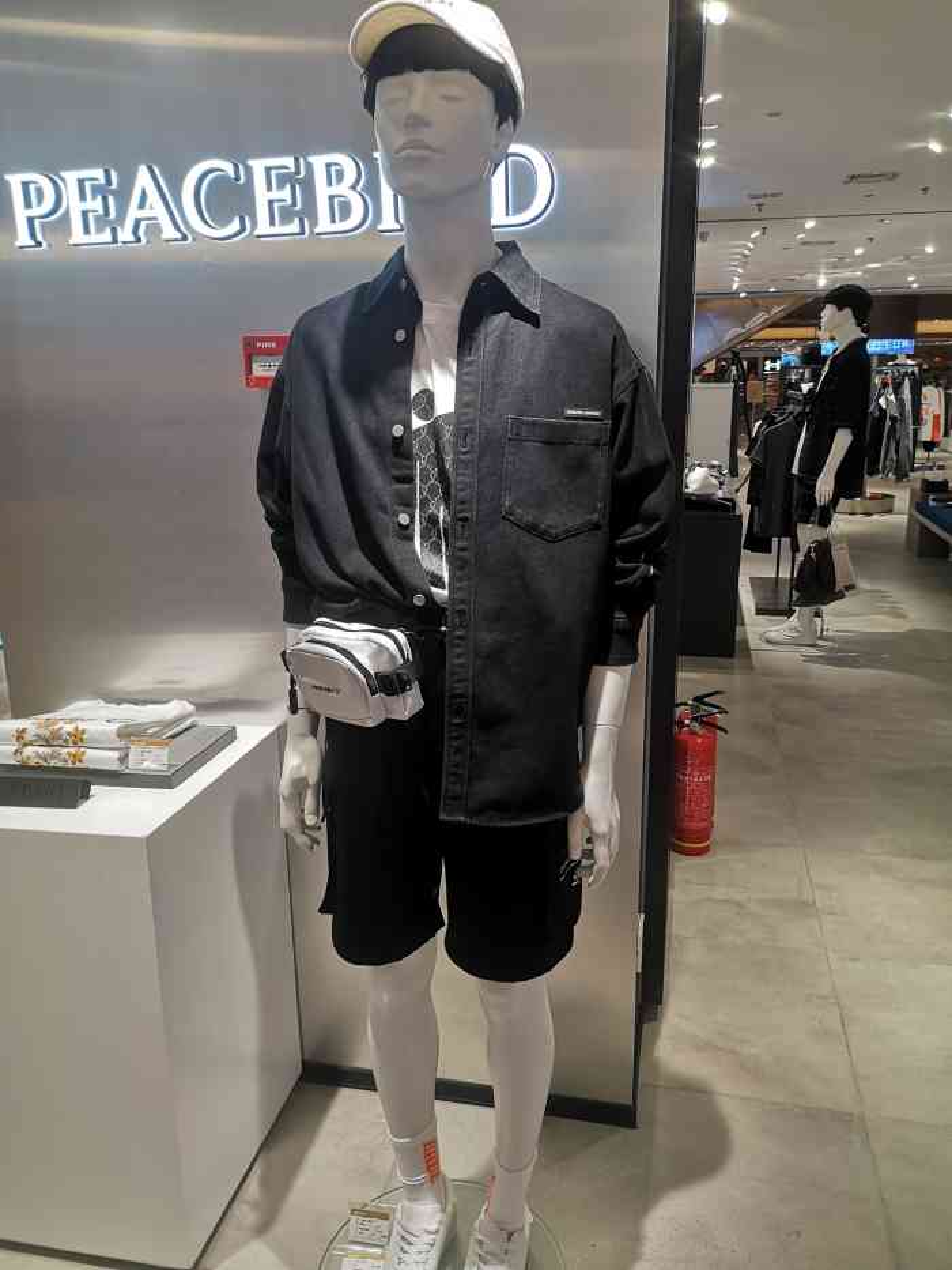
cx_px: 476
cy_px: 635
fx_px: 990
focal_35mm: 27
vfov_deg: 65.3
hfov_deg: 51.4
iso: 50
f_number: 1.8
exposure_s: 1/139
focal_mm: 3.95
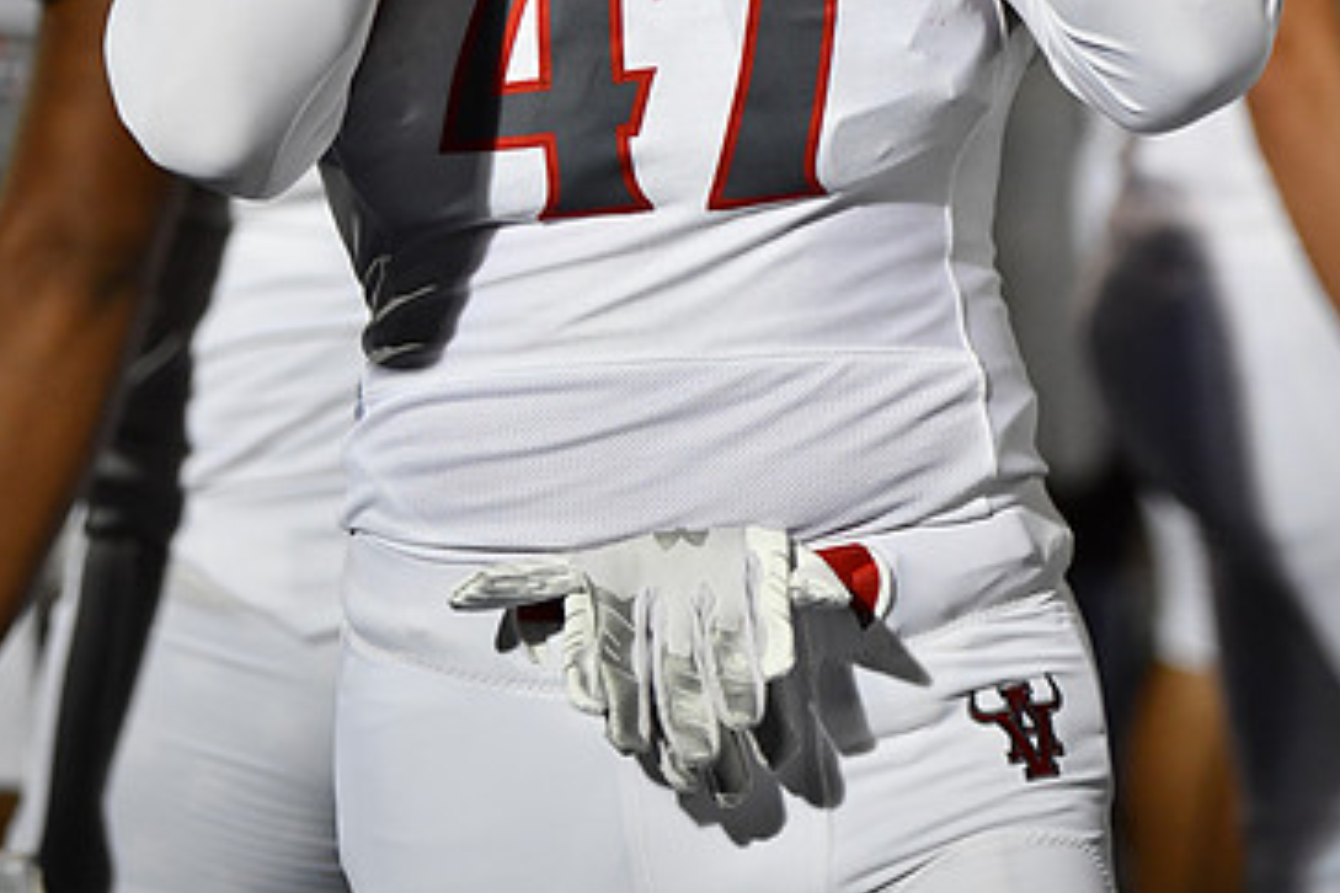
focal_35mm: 232
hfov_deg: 8.9
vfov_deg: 5.9
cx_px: 703
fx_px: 8635
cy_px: -173
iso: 3600
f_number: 2.8
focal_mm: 145
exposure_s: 1/1250
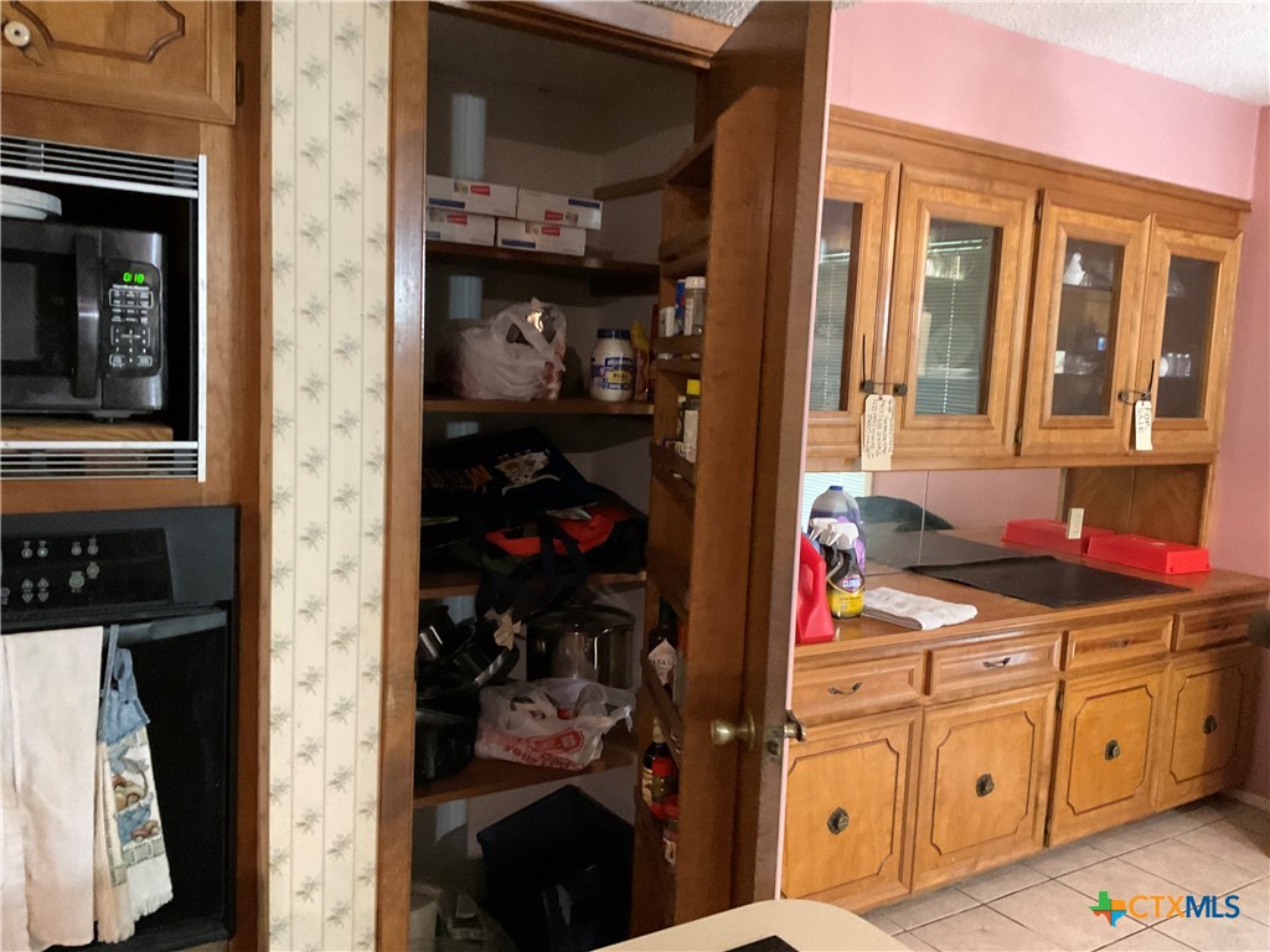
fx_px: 1064
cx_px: 635
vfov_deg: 48.2
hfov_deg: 61.7
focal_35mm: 29
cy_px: 476
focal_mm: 3
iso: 500
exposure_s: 1/24
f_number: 1.8
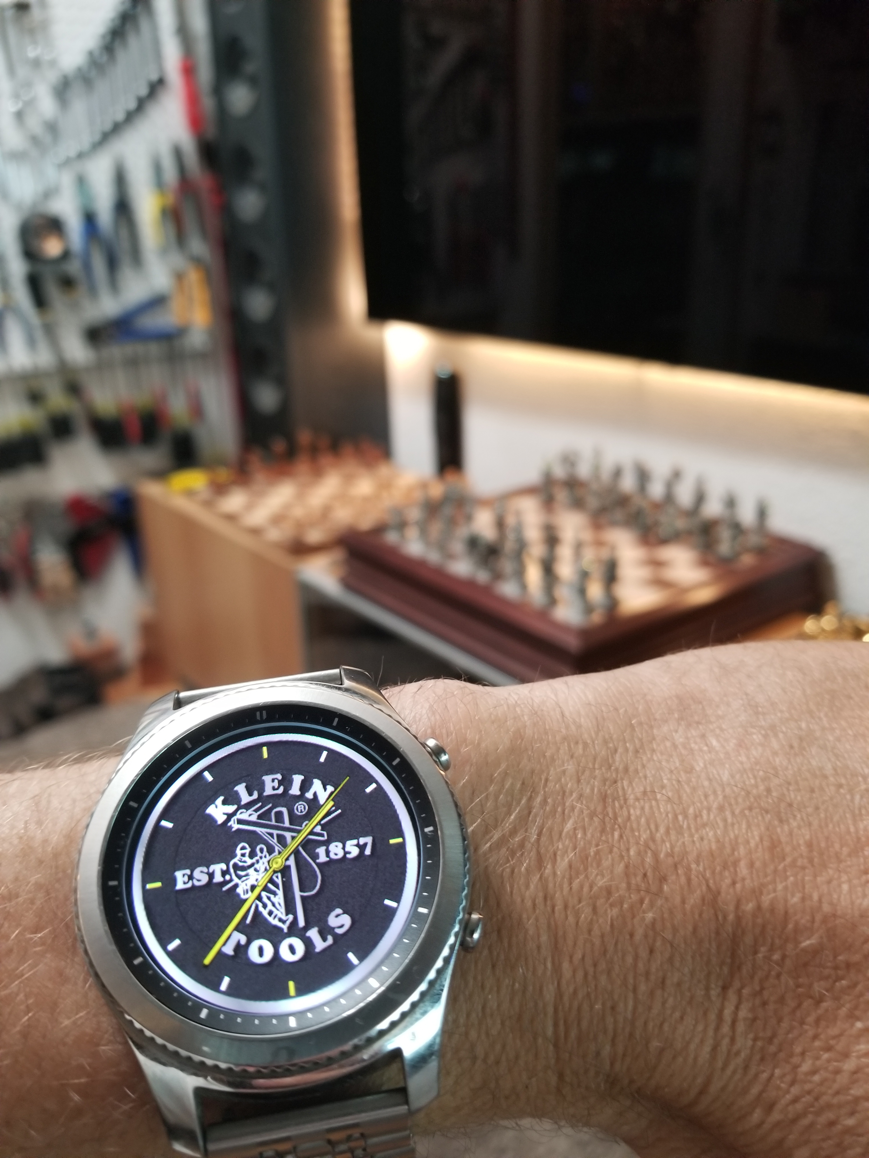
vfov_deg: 67.3
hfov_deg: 53.1
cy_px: 579
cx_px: 434
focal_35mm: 26
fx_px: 870
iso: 250
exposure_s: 1/12
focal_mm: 4.3
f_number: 1.7
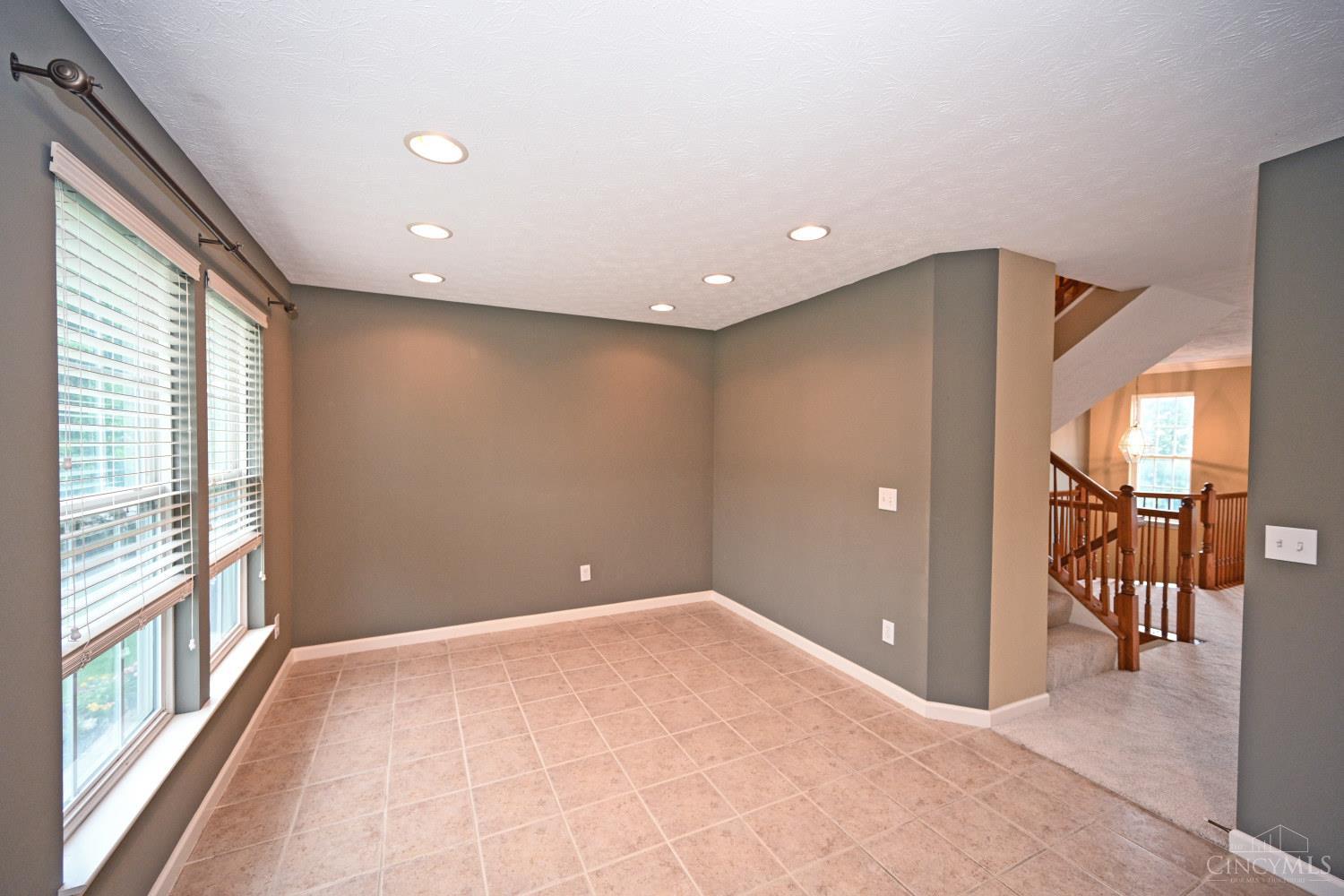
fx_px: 523
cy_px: 448
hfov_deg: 104.3
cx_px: 672
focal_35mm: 14
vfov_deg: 81.2
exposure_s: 1/60
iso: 1100
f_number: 4
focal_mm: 14
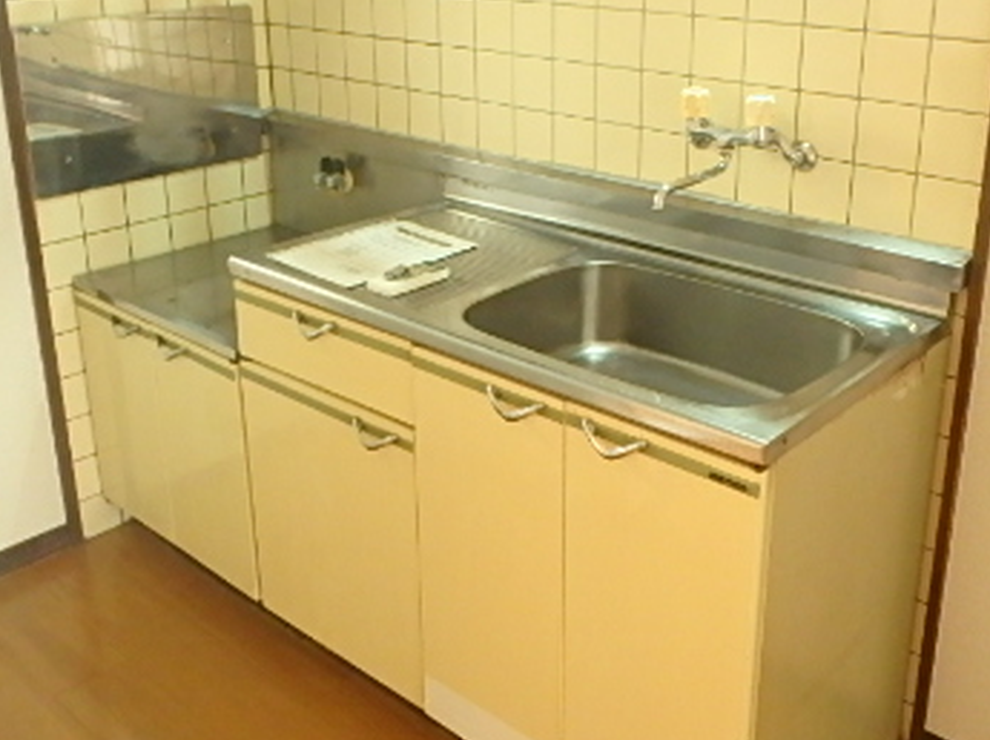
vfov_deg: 36.5
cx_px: 525
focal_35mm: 39
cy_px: 270
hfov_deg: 47.9
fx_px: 1114
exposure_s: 1/25
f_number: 3.5
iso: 800
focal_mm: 3.7
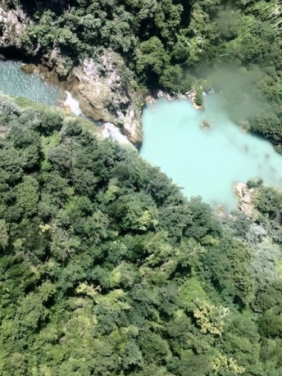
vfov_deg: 27.6
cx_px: 121
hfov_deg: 21.9
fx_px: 728
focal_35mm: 67
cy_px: 20
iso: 32
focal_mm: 4.12
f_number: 2.2
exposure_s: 1/746
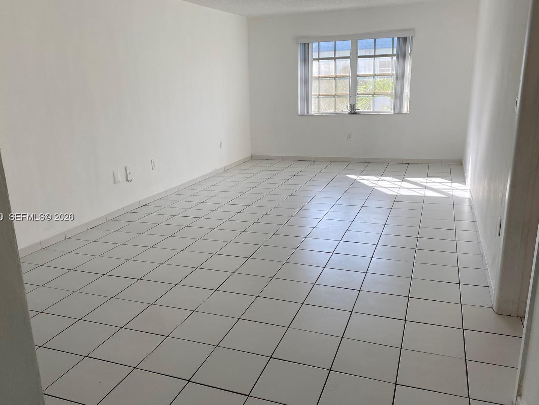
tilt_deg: -16.2
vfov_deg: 48.2
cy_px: 218
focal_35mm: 29
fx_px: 452
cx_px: 257
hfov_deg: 61.6
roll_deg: +1.7
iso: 32
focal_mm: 4.25
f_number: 1.8
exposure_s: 1/248
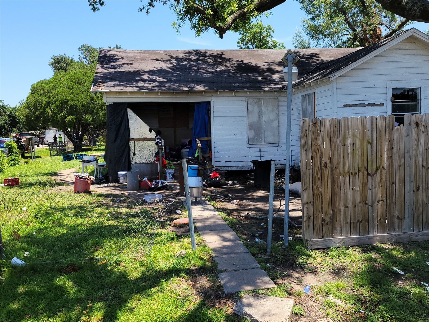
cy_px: 161
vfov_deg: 53.1
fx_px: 322
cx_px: 214
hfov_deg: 67.3
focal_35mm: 26
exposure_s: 1/1145
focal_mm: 5.4
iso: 40
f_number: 1.8
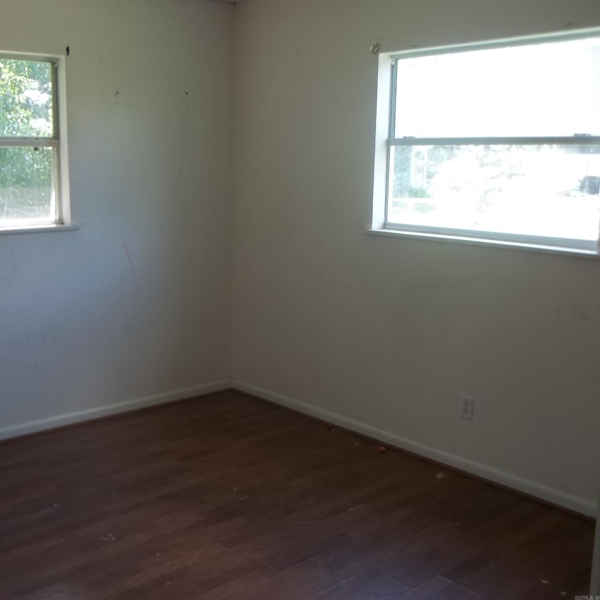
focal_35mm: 39
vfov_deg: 42.8
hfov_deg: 42.3
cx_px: 202
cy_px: 300
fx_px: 765
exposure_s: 1/40
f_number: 3.3
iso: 64
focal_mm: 5.9
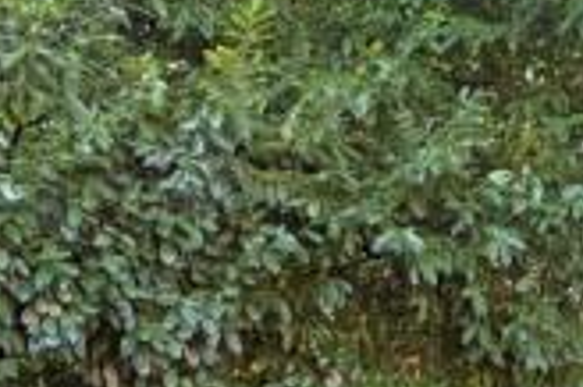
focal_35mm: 96
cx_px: 322
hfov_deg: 21.3
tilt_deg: -2.4
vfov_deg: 13.7
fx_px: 1553
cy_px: 492
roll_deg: +0.5
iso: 200
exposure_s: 1/60
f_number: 1.6
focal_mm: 5.96
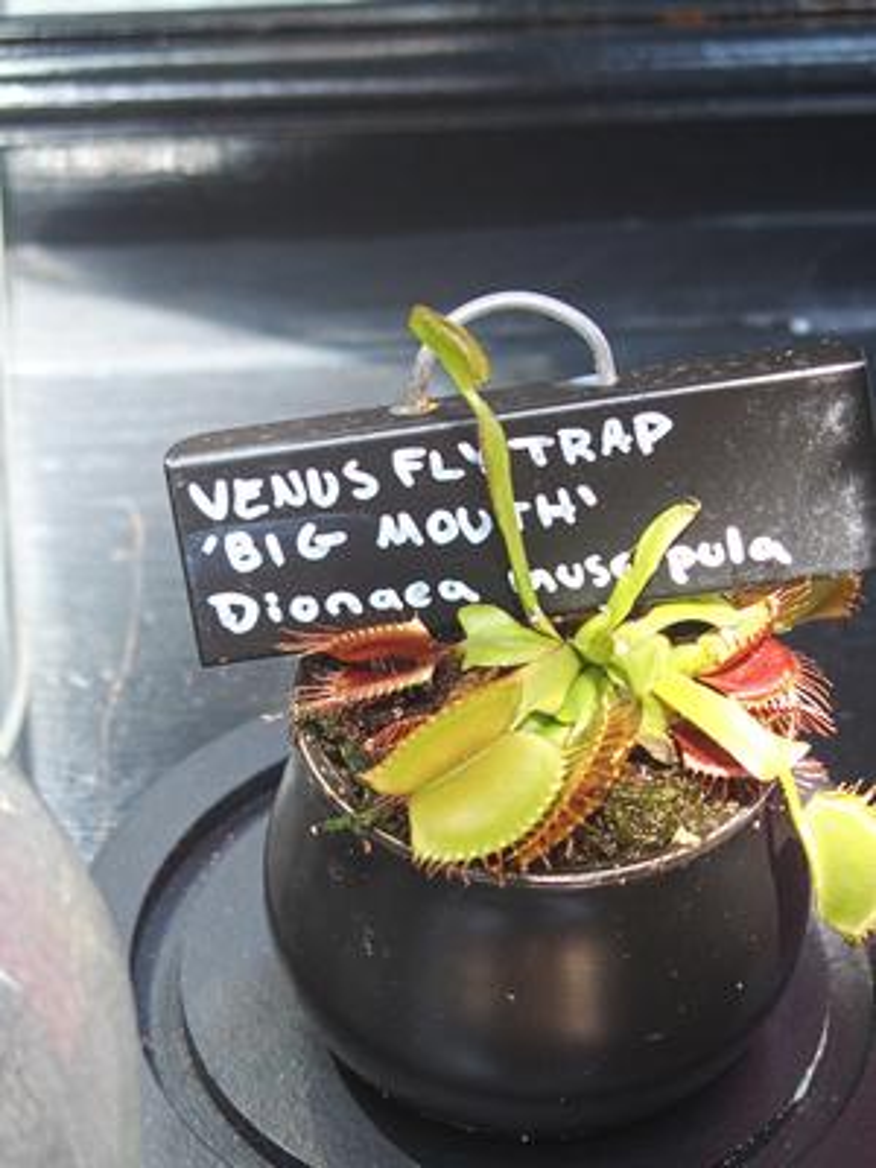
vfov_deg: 15.9
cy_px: 584
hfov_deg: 12.0
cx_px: 438
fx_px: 4184
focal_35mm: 124
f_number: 2.8
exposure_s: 1/125
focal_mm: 26.2
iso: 320
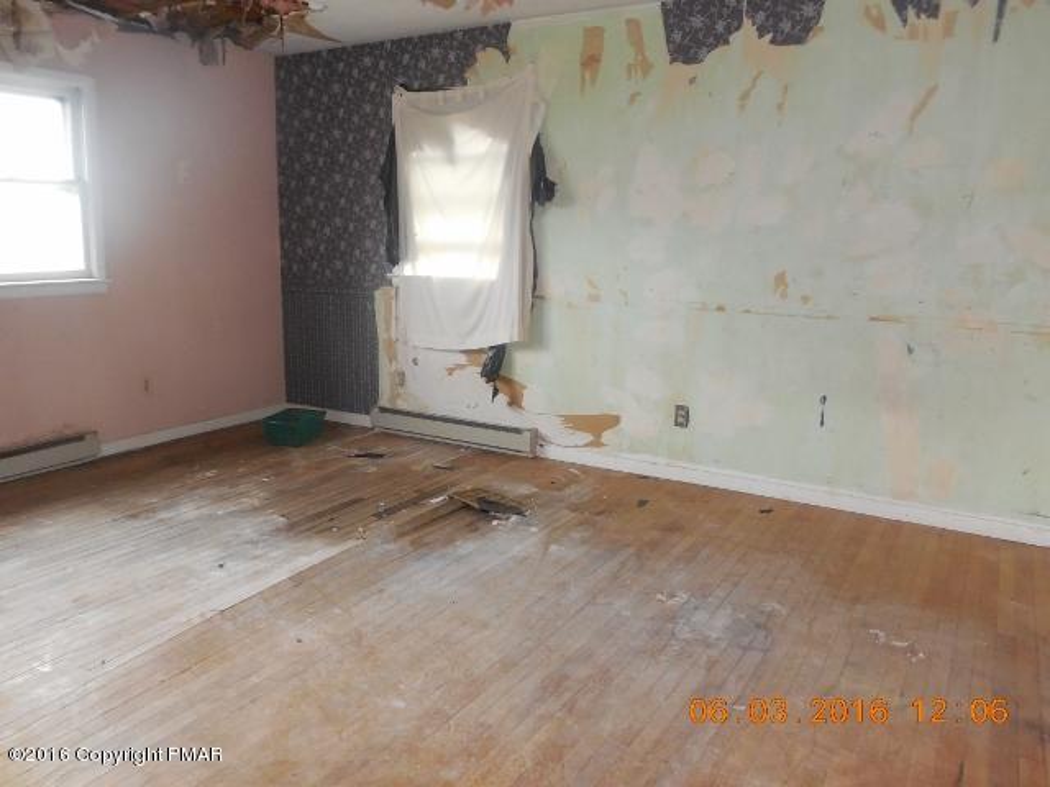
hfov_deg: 67.3
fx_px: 789
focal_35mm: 26
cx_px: 525
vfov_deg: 53.1
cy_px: 394
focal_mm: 4.6
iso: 450
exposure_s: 1/25
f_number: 3.5
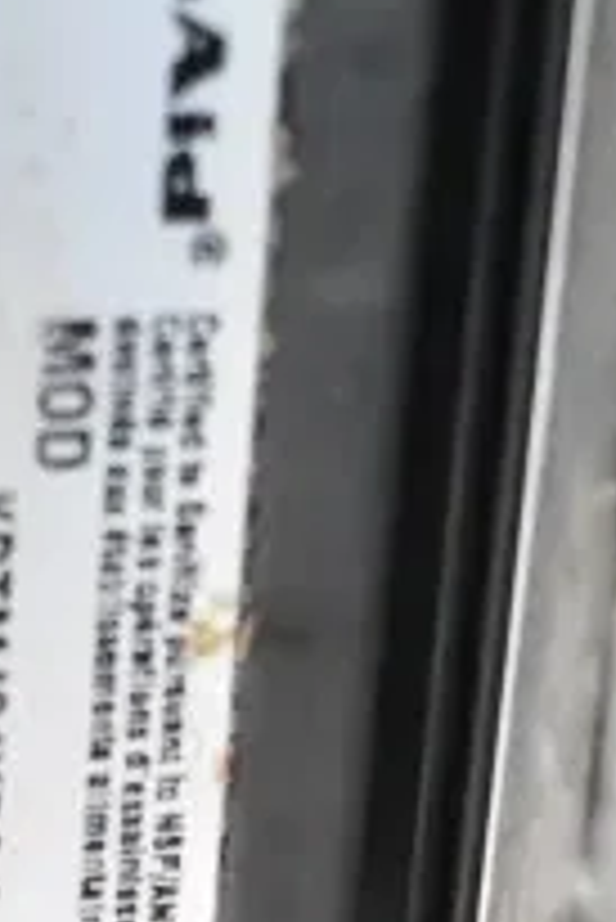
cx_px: -103
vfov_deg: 11.3
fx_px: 4458
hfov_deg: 7.8
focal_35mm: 174
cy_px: 1365
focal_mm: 26
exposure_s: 1/100
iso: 6400
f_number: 4.5
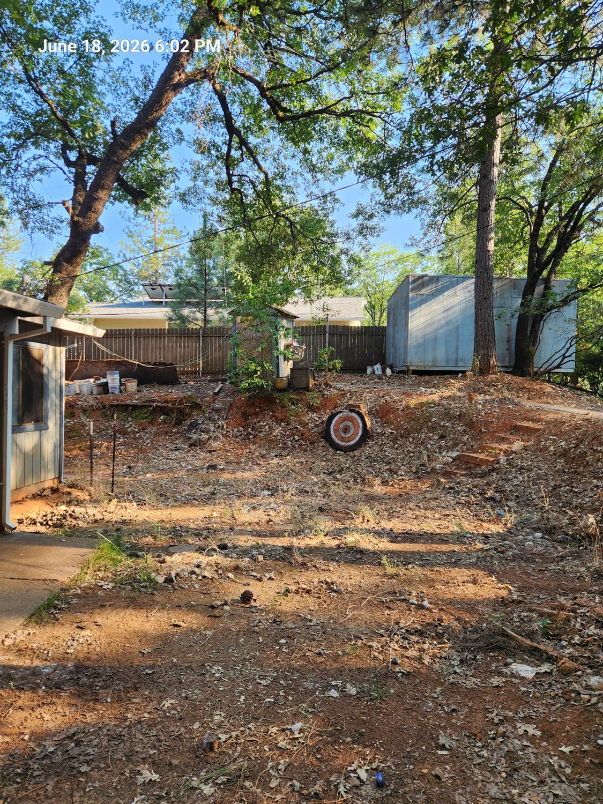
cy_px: 402
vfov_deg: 73.9
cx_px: 302
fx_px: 534
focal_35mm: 23
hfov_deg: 58.9
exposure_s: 1/180
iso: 25
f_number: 1.8
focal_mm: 5.4
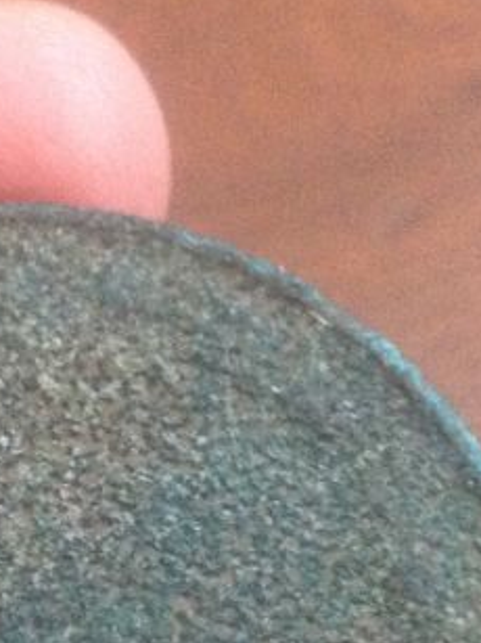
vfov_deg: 17.1
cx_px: 10
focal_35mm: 114
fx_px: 2114
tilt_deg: -72.6
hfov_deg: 12.8
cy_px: 562
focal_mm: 4.28
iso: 640
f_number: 2.4
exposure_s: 1/15
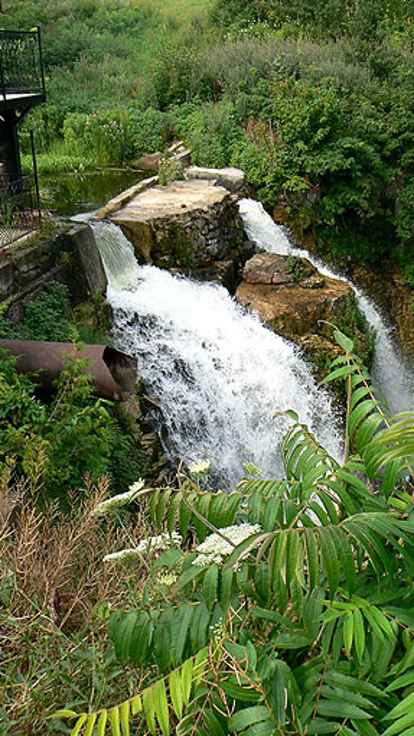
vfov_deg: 50.5
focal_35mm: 40
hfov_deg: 29.5
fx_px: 780
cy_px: 362
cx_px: 274
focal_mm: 6
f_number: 5.6
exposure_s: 1/160
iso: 80
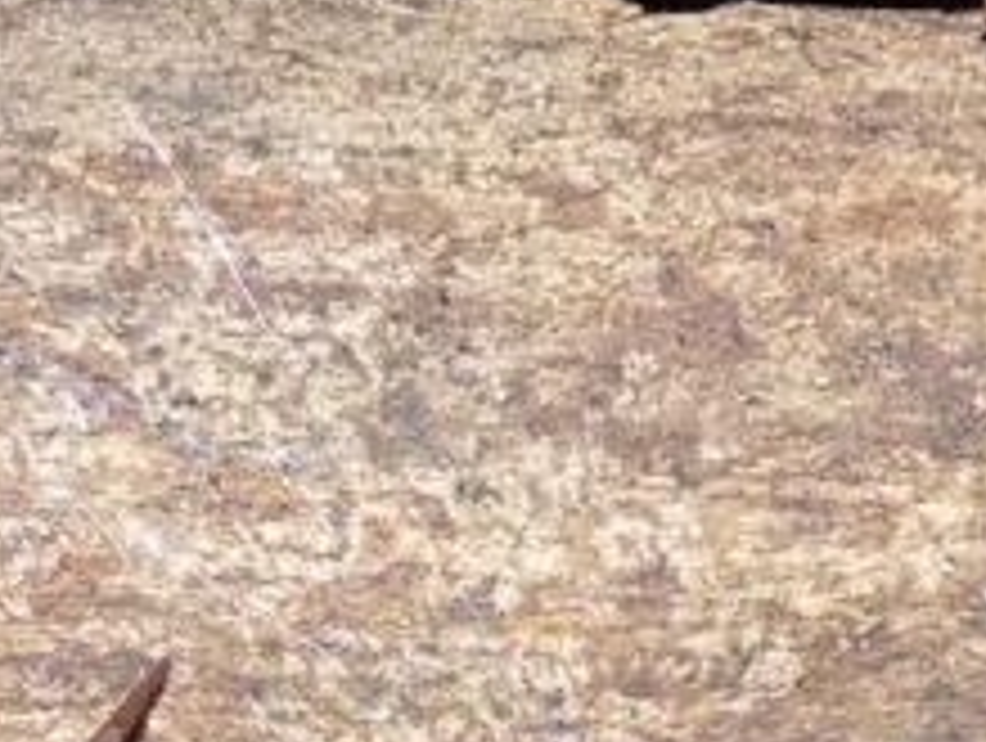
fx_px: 13096
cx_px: -151
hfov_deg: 4.3
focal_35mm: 459
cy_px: 1372
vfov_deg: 3.2
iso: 200
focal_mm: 20.9
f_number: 4.8
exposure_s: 1/30
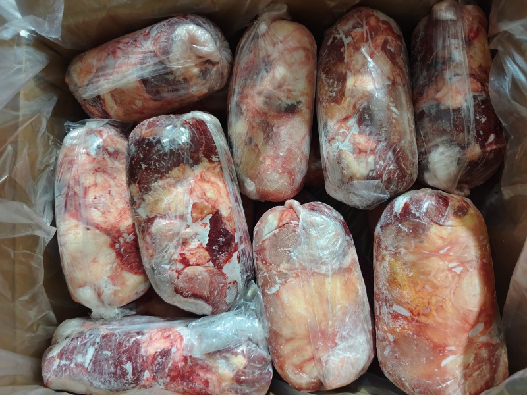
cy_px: 198
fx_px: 350
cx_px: 264
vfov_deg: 58.9
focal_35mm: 23
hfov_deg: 73.9
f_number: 1.57
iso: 834
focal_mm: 6.51
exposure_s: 1/33.3
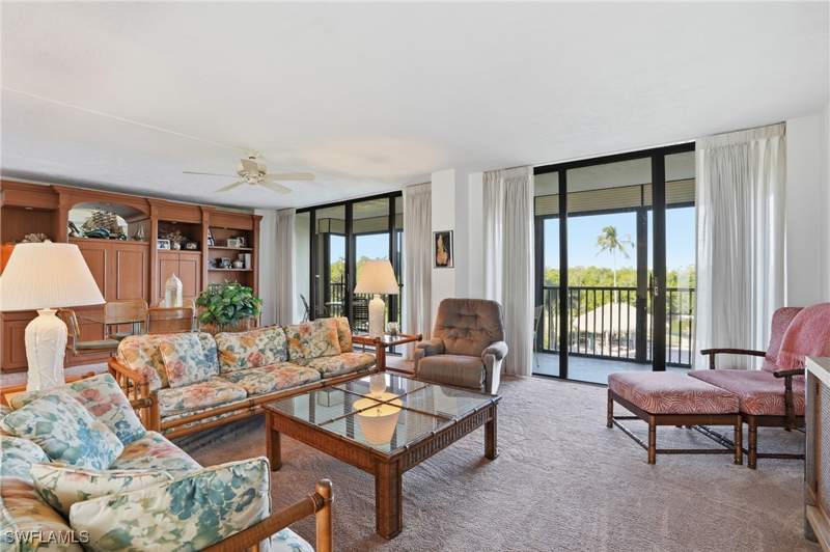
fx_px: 369
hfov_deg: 96.8
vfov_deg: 73.6
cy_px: 276
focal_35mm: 16
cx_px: 415
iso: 200
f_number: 9
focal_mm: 16
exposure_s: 1/20
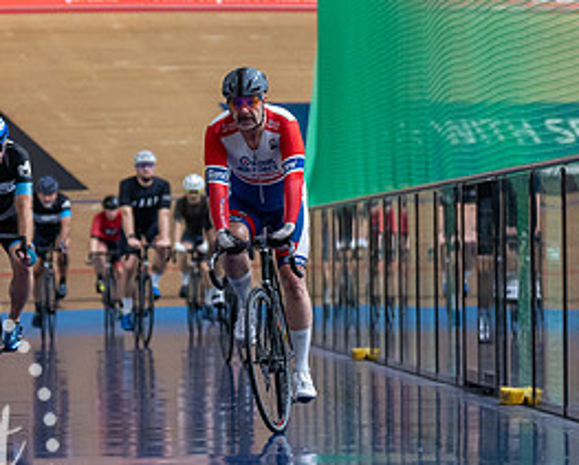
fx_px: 4666
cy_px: 320
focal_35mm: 272
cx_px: 337
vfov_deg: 5.7
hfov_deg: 7.1
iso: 3200
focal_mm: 102
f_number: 2.8
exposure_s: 1/800
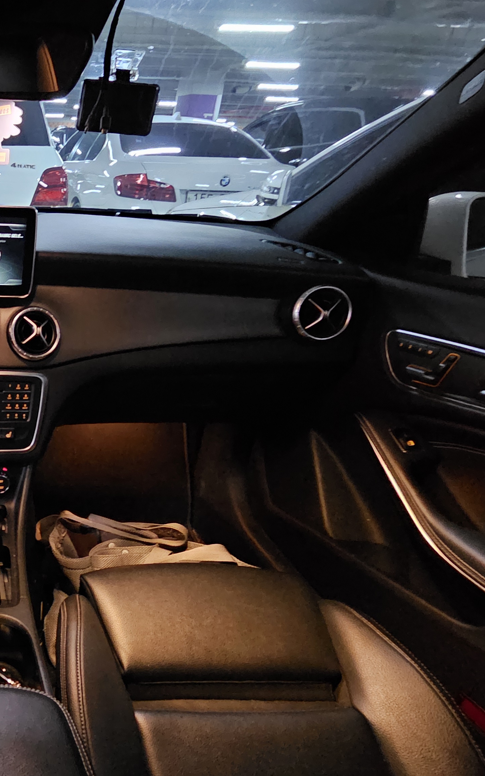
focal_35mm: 24
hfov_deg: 40.5
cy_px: 395
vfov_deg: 74.8
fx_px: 508
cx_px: -56
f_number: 2.2
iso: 1600
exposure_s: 1/24
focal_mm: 2.2
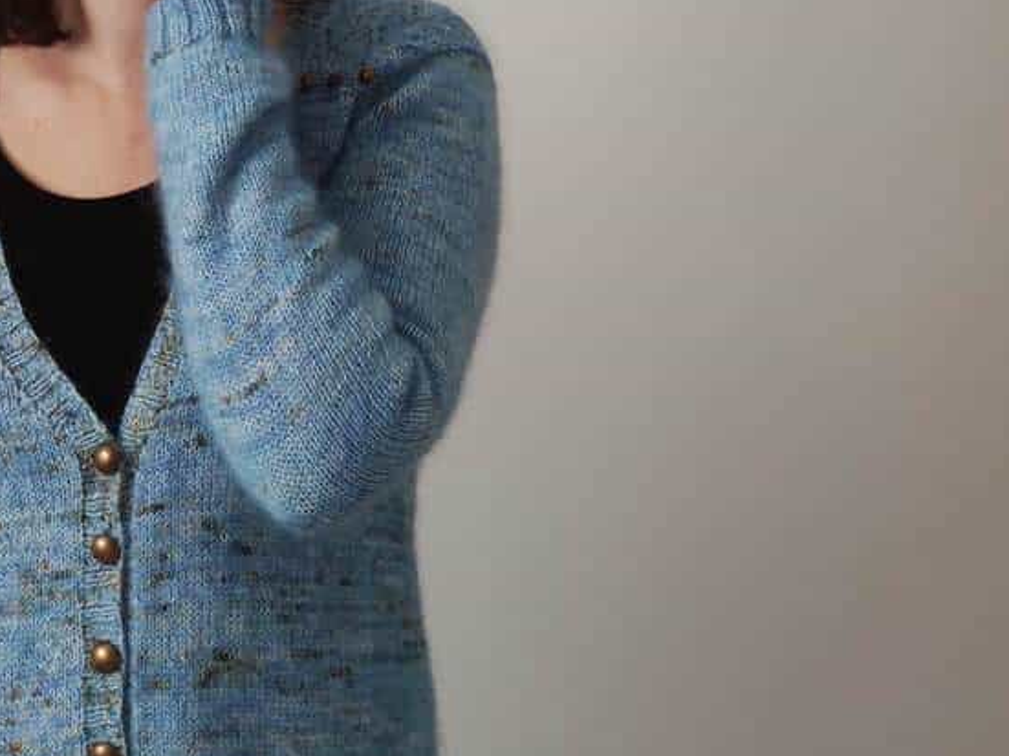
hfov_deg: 25.8
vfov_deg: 19.4
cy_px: 121
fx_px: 2186
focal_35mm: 75
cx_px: 300
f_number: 2
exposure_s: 1/33
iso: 2133
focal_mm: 8.16
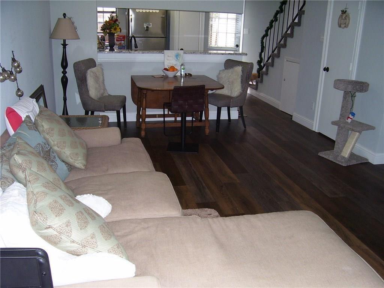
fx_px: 377
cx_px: 192
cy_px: 144
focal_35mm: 34
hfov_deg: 54.0
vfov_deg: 41.8
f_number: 2.7
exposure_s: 1/60
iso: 125
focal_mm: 5.6
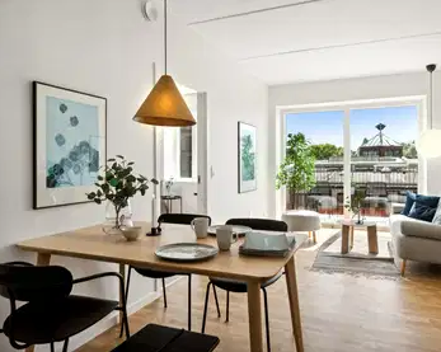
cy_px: 175
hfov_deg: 66.7
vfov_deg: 55.7
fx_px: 333
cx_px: 250
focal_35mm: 26
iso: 200
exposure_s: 1/100
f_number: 8
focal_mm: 15
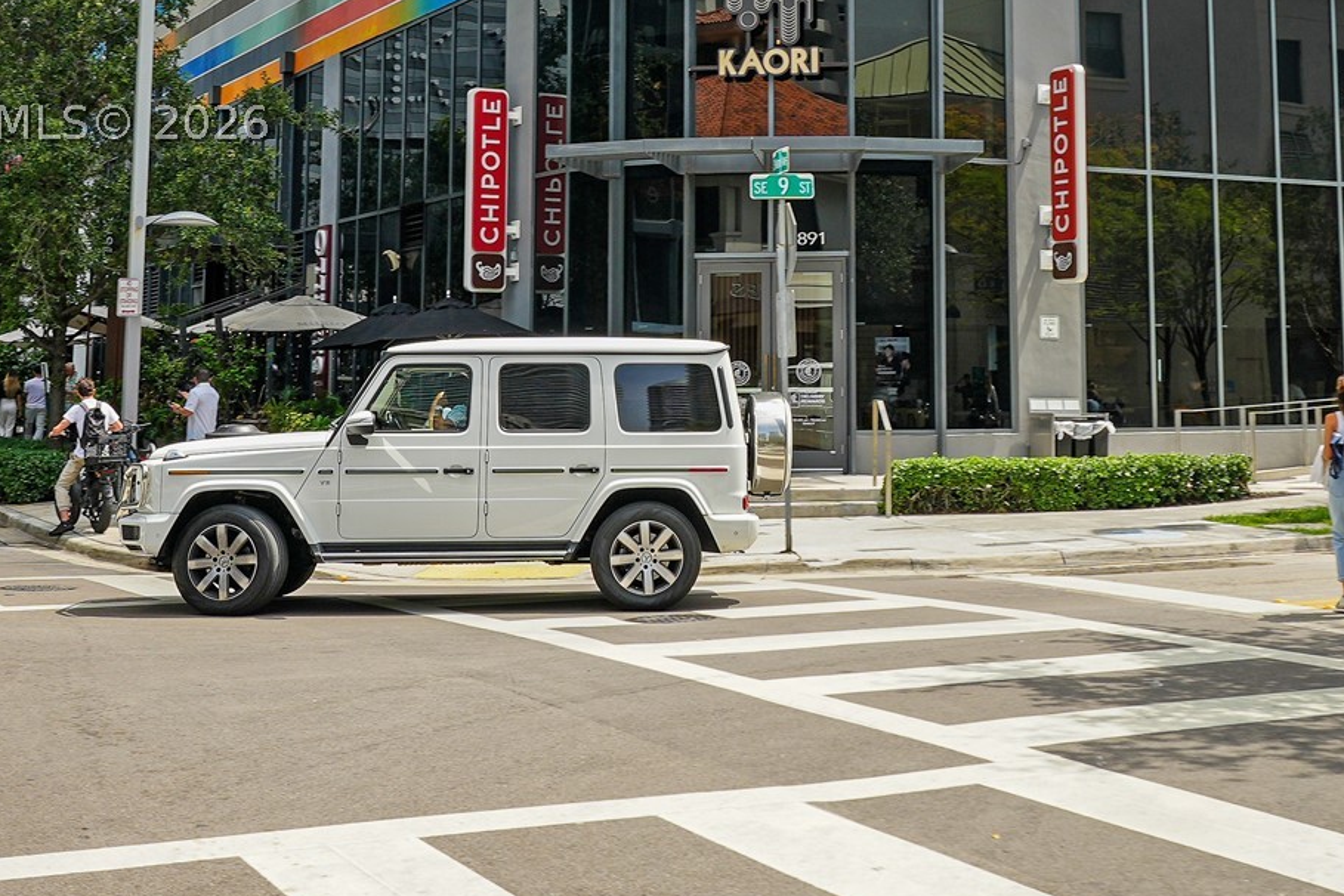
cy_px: 121
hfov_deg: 35.4
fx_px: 2091
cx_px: 851
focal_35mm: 56
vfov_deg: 23.7
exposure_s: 1/100
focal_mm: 20
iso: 100
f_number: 7.1
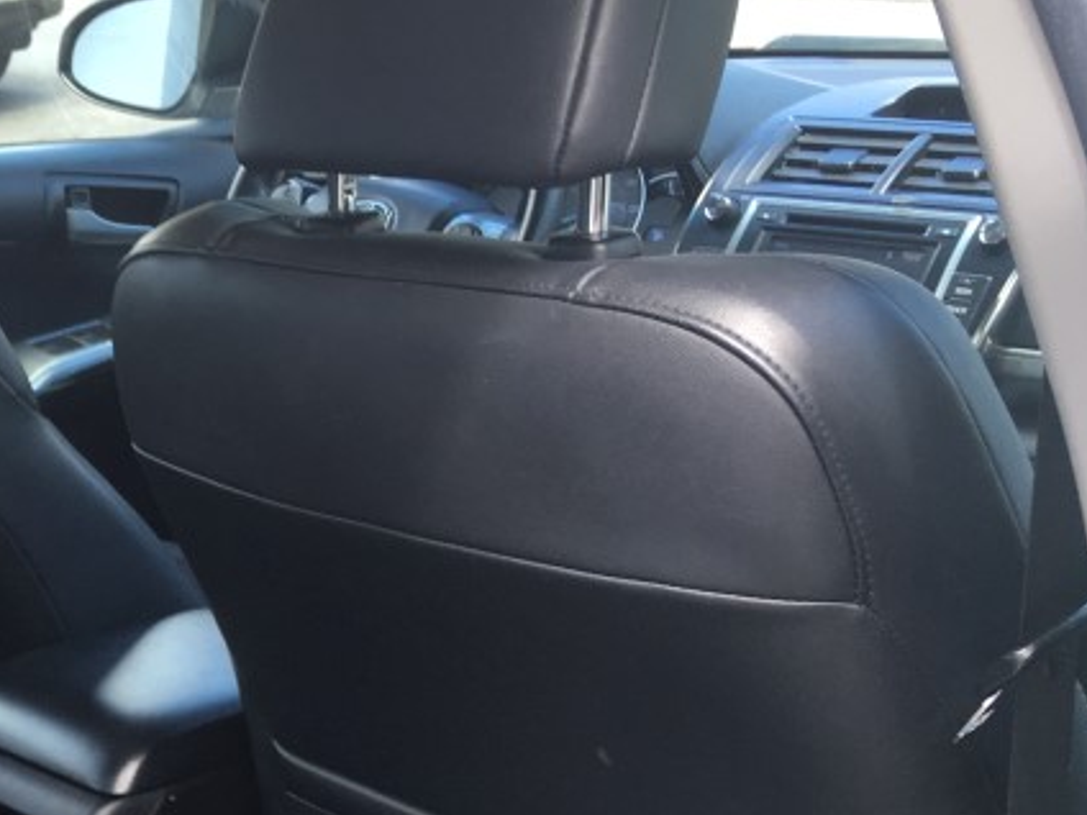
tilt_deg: -20.6
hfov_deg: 25.3
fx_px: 2198
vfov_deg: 20.3
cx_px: -172
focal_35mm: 70
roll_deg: +4.8
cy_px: 815
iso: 32
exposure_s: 1/60
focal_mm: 4.15
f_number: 2.2
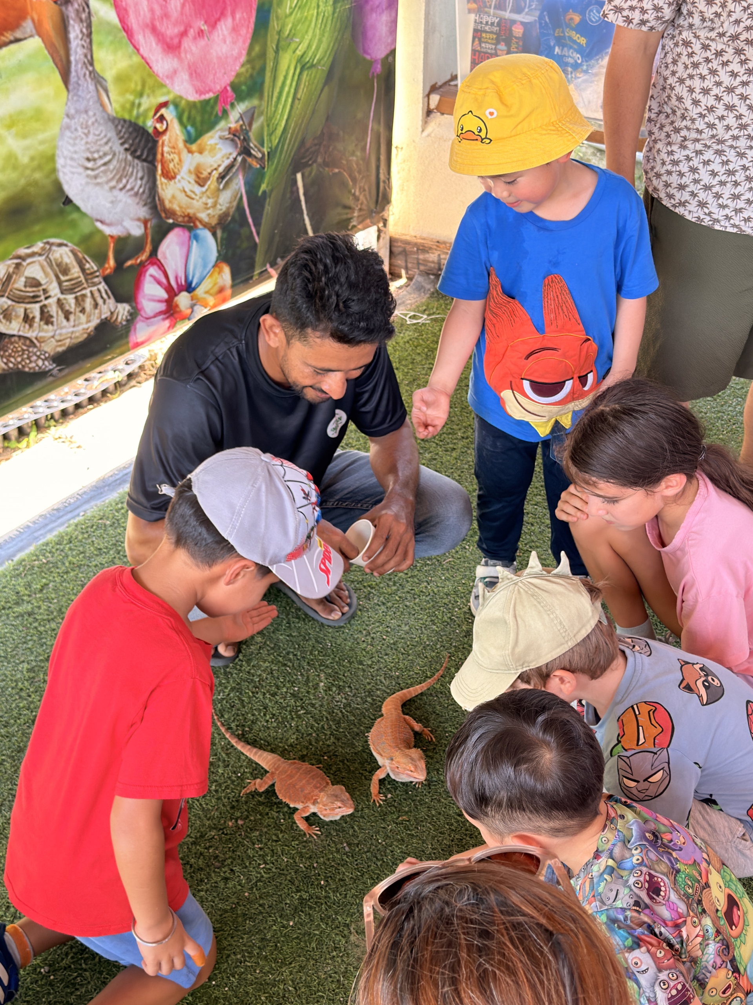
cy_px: 502
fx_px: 1219
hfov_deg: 34.3
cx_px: 376
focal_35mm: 42
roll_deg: -2.3
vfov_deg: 44.8
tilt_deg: -33.6
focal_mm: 6.76
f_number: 1.78
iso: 160
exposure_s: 1/226
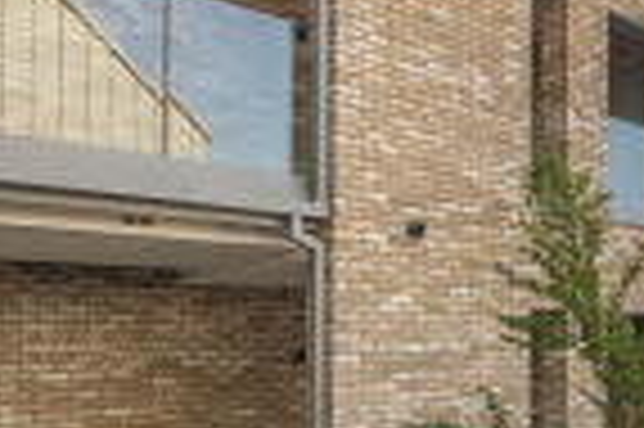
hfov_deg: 32.5
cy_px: 363
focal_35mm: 50
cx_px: 779
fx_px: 893
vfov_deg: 26.3
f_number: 7.1
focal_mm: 10
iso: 400
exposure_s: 1/125
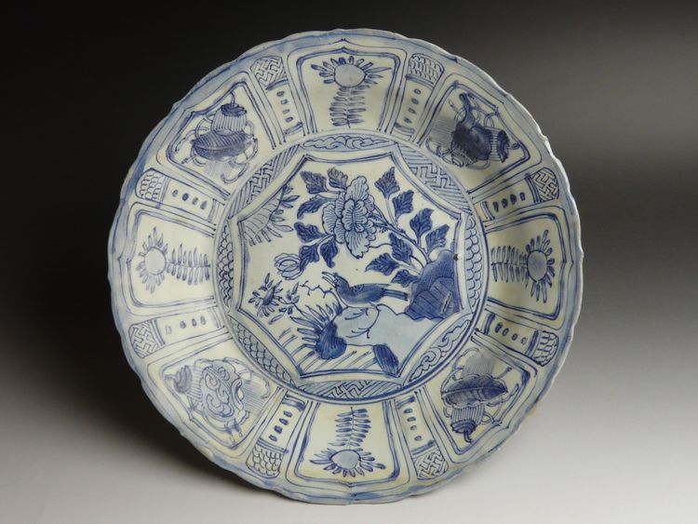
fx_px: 1210
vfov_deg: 24.4
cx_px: 349
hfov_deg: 32.2
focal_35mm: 60
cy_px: 262
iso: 100
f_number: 3.2
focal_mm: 7.7
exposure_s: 1/40
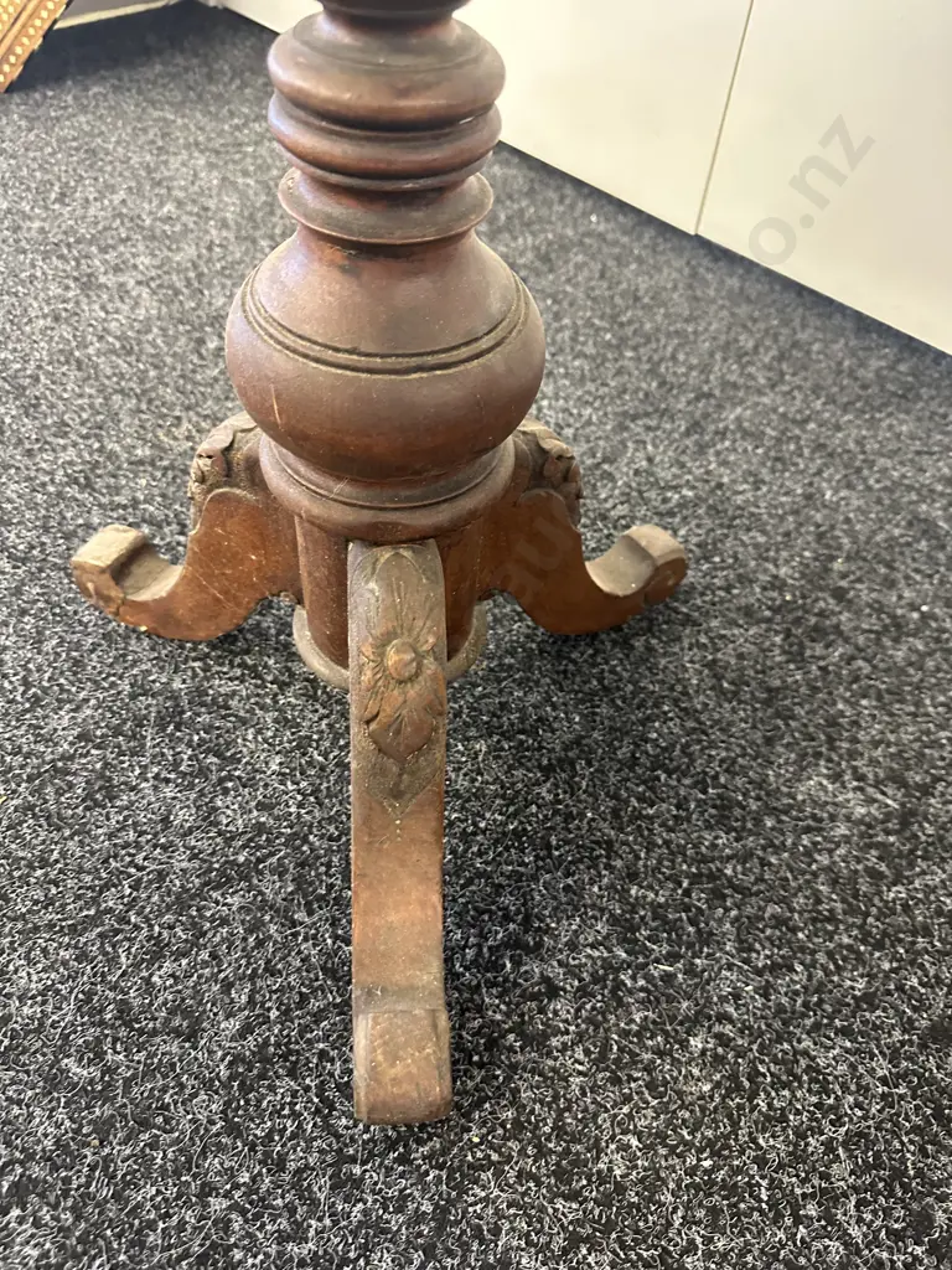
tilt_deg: -50.3
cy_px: 635
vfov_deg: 71.6
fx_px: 880
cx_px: 476
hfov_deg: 56.8
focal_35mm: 24
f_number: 1.78
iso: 800
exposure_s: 1/50
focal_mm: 6.86
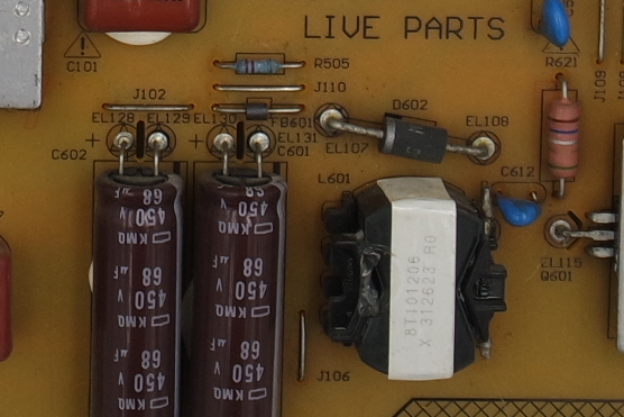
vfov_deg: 6.7
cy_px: -481
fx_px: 3433
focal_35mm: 198
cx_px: -52
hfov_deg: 10.3
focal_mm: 14
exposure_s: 1/100
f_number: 5.6
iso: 160
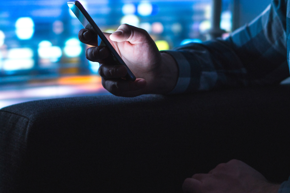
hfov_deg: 16.9
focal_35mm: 121
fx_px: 974
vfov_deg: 11.3
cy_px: 100
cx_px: 155
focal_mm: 50
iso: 200
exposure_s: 1/40
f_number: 2
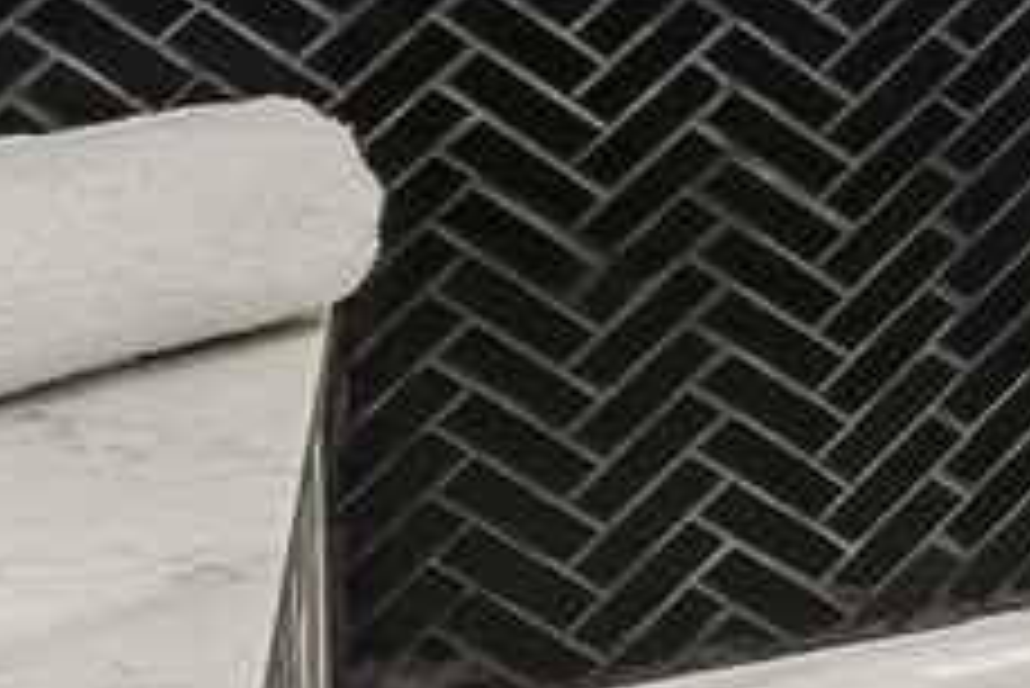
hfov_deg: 10.5
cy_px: -652
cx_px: 3297
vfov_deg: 10.8
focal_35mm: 117
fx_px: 3356
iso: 320
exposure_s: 1/15
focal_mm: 16.6
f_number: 9.5
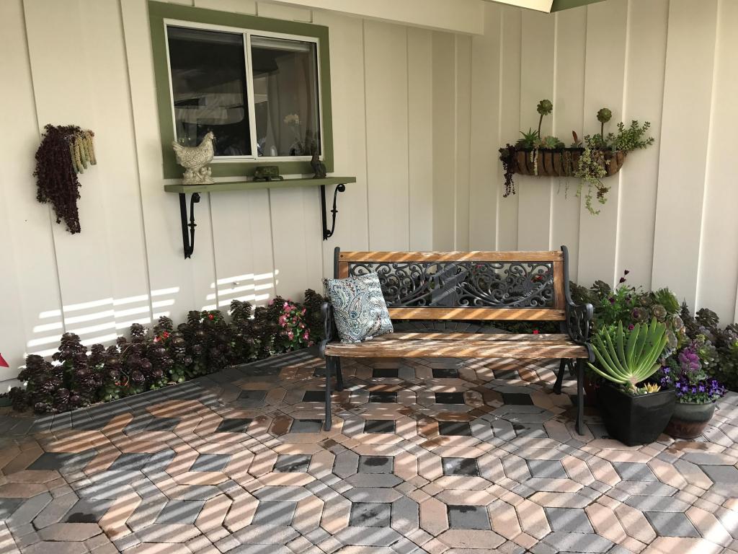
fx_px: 597
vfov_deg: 49.7
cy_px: 277
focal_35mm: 28
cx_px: 369
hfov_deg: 63.4
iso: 20
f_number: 1.8
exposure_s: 1/449
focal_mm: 3.99
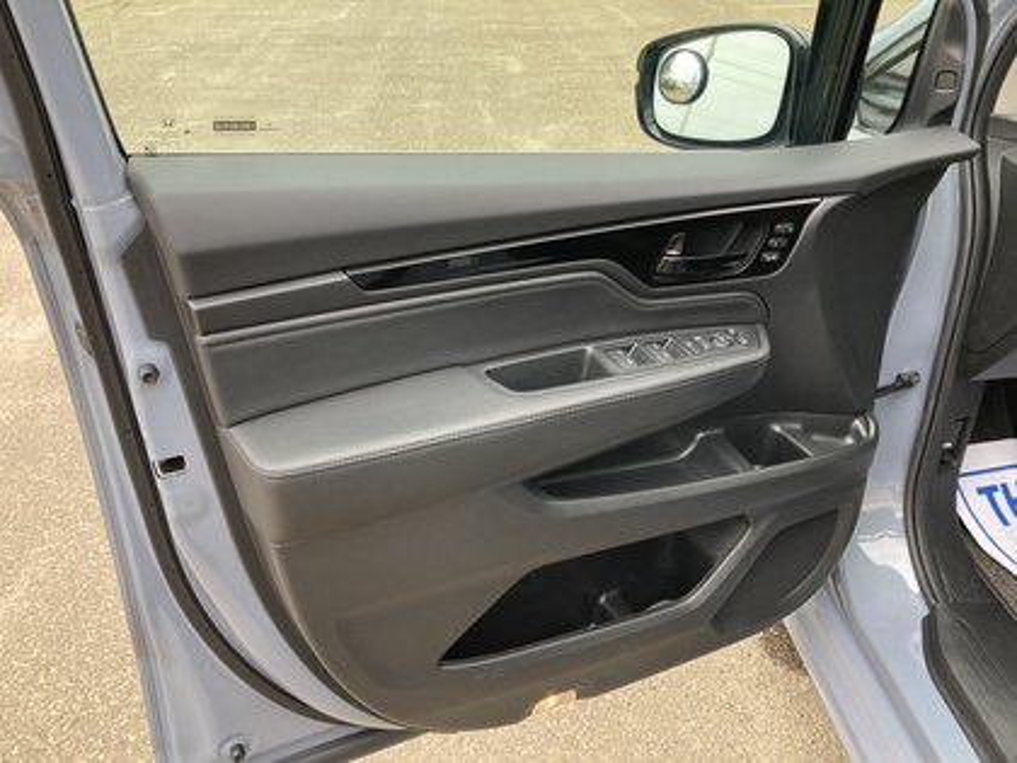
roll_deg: -1.5
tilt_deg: -30.5
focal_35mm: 28
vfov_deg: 49.7
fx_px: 823
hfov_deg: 63.4
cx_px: 508
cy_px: 382
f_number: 1.8
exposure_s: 1/121
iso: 64
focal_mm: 3.99
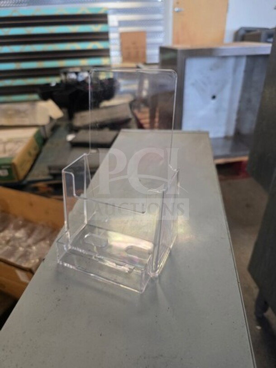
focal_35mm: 23
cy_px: 184
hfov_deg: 58.9
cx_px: 138
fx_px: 244
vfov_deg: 73.9
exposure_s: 1/120
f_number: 1.7
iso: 500
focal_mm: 6.3
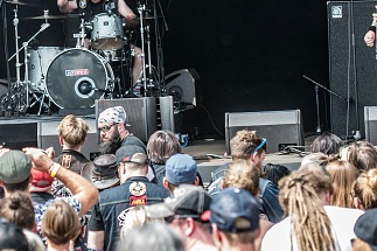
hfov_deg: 6.5
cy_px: 32
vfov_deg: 4.3
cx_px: 35
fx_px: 3330
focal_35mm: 318
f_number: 4
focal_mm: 95
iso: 64
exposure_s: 1/100
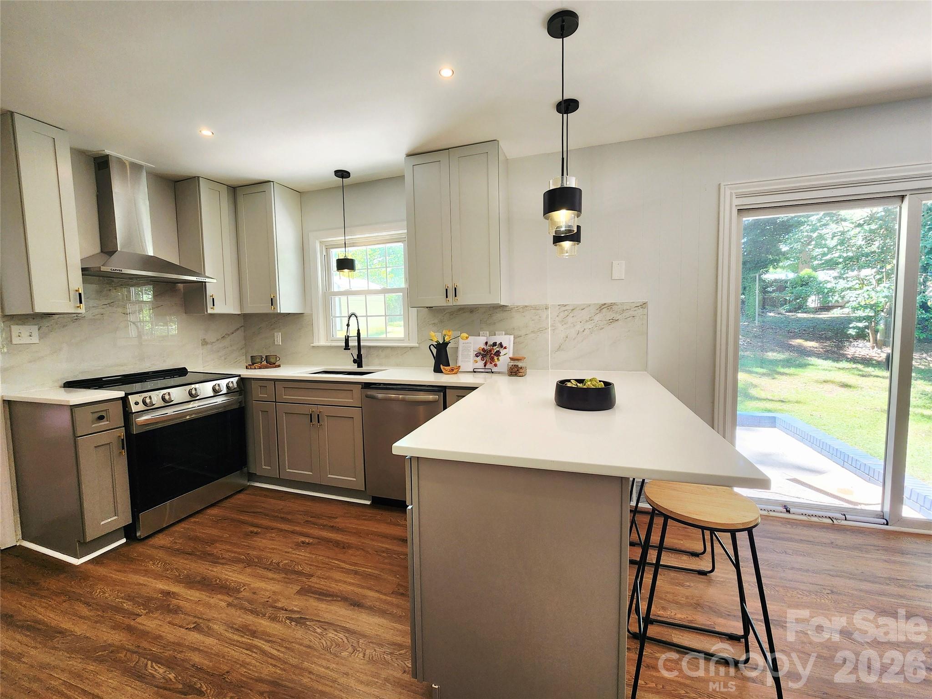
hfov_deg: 106.2
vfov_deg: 89.9
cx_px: 466
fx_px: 350
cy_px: 350
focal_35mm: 13
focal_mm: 2.2
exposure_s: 1/60.2
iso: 125
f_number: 2.2
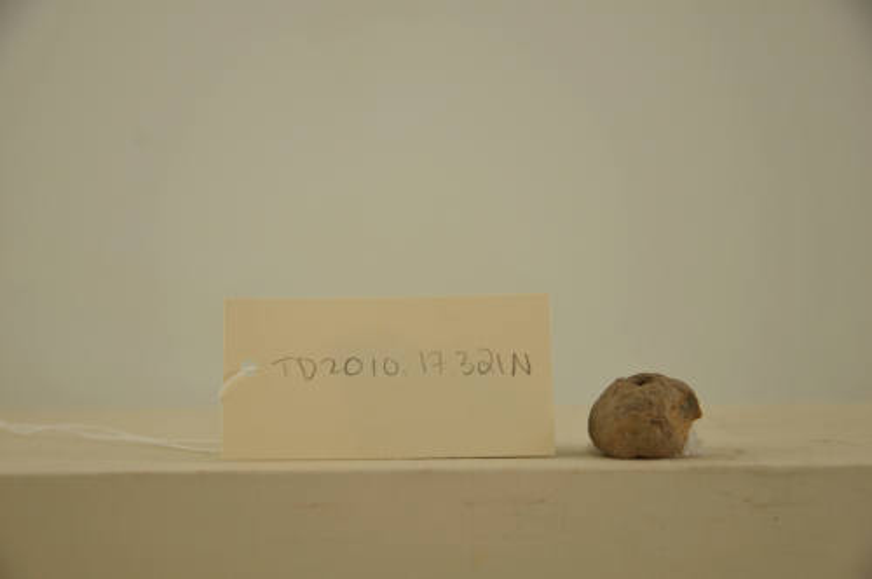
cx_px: 436
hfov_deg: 28.1
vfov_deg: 18.9
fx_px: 1742
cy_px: 290
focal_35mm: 72
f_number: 5
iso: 200
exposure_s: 1/60
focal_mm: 48
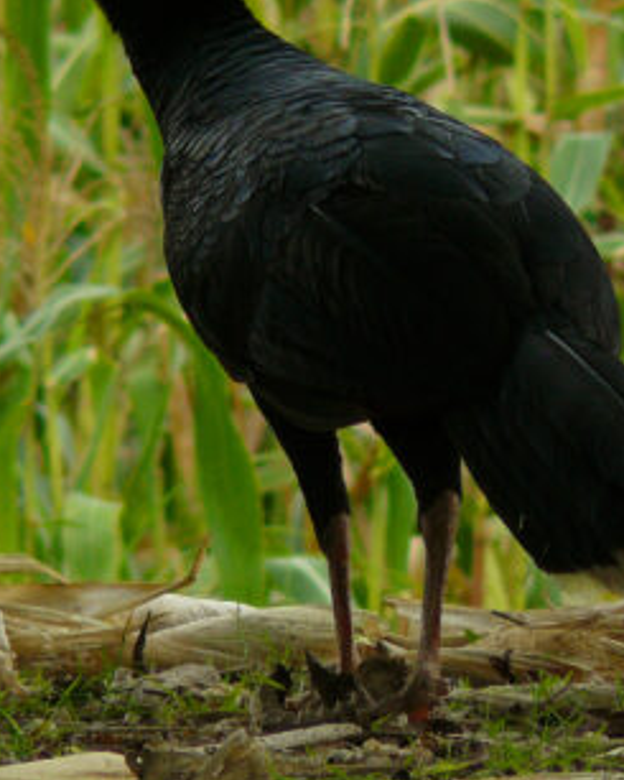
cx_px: 224
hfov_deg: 1.5
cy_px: 201
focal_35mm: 1059
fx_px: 24435
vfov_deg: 1.8
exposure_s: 1/125
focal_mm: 72
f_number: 5
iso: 100
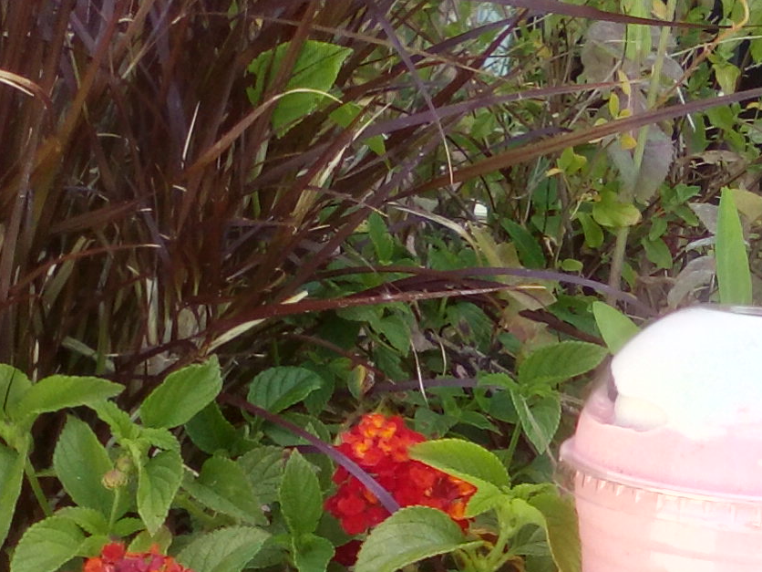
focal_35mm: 67
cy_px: 517
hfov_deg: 27.8
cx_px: 695
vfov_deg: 21.4
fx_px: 1475
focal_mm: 2.9
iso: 56
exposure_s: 1/245
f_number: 2.8
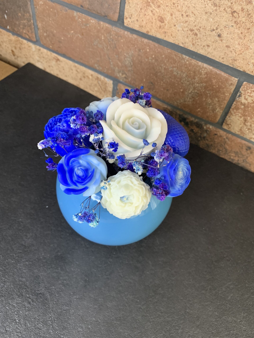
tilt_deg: -51.2
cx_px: 127
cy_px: 169
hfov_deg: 53.1
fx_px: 254
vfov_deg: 67.3
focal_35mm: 26
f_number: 1.8
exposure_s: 1/60
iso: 320
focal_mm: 4.25
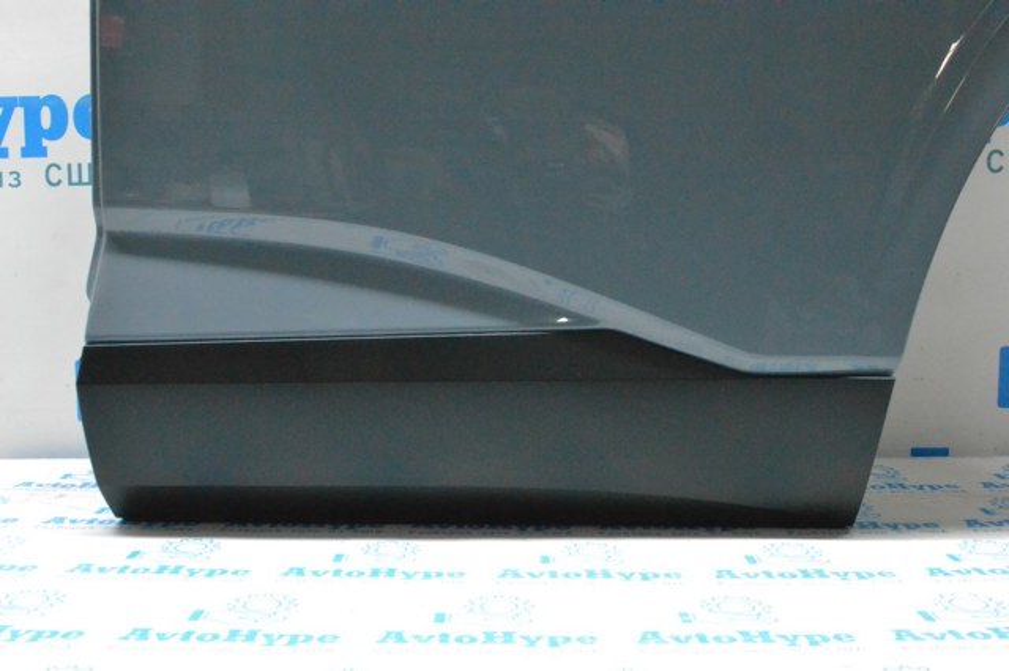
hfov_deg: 49.6
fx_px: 1092
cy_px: 336
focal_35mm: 39
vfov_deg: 34.2
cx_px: 504
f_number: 13
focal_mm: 26
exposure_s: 1/50
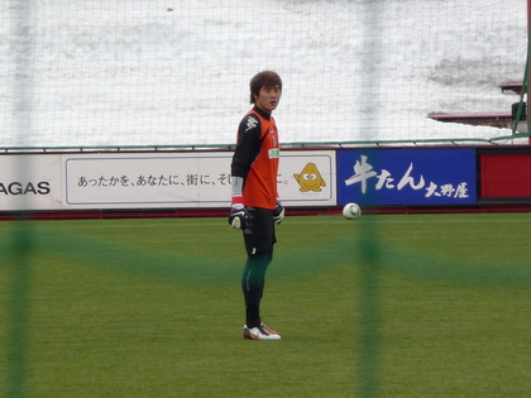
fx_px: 7240
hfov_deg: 4.2
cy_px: 199
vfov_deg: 3.2
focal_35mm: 472
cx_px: 266
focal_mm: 47
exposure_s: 1/500
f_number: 4.9
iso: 100
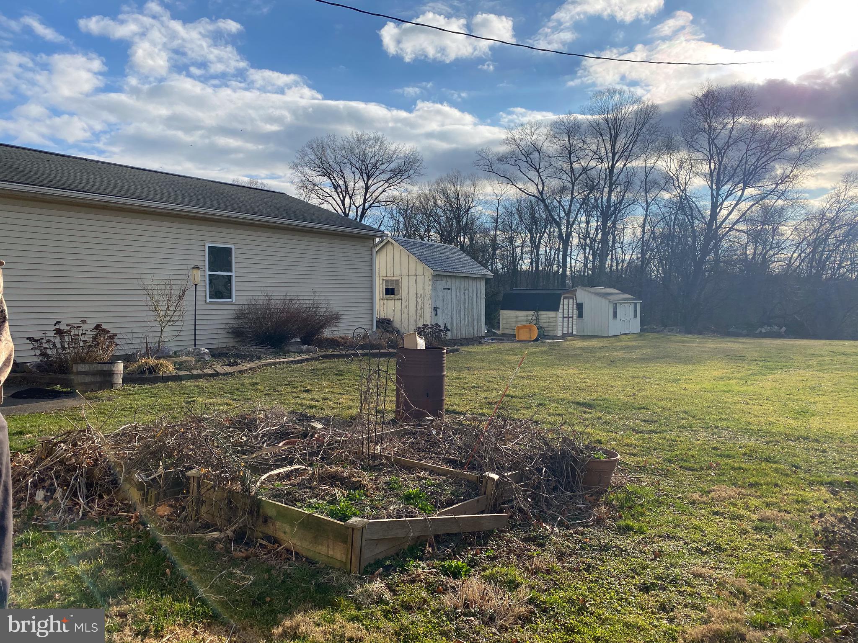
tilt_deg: -3.3
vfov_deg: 53.1
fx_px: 644
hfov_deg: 67.3
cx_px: 429
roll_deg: -1.3
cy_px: 322
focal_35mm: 26
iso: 32
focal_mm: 4.25
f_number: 1.8
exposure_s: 1/3731
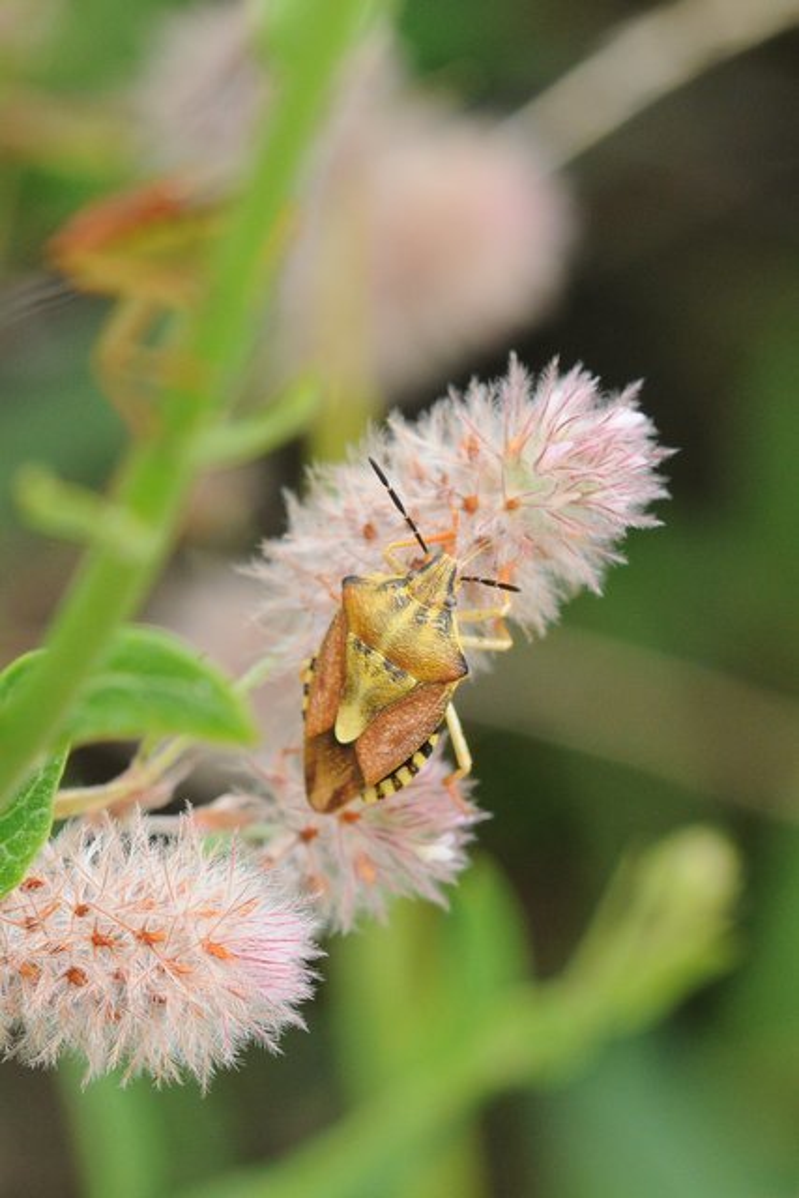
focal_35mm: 158
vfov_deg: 13.0
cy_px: 599
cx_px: 400
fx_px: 5240
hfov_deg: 8.7
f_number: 10
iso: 500
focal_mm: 105
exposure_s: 1/400
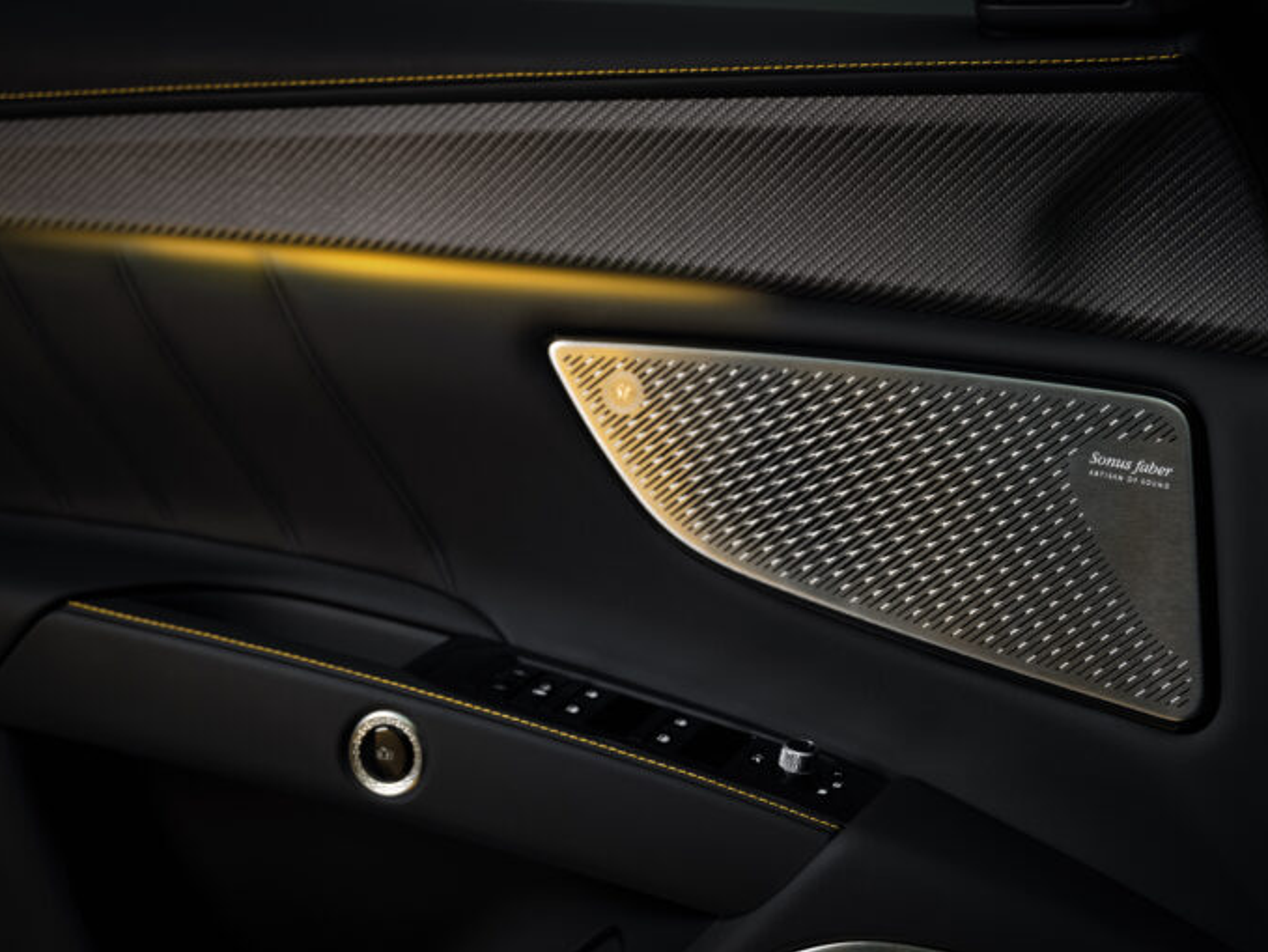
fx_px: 2749
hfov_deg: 26.0
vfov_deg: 19.7
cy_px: 476
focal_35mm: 75
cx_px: 711
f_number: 3.8
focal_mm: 69
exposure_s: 1/6
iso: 200
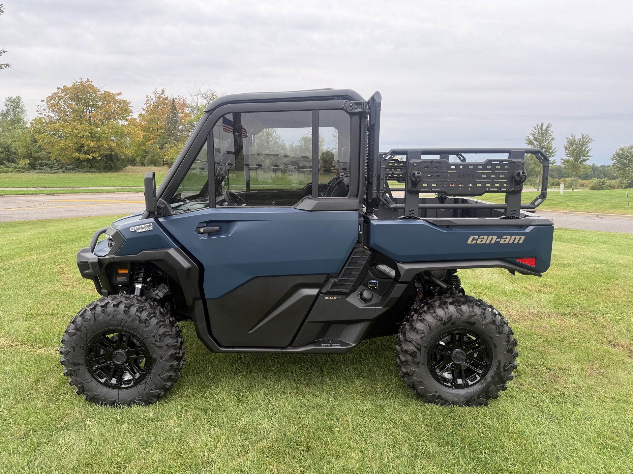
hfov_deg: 71.6
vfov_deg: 56.8
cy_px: 237
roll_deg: -1.7
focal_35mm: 24
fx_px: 439
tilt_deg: -7.7
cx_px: 316
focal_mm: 6.76
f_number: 1.78
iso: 80
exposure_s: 1/319
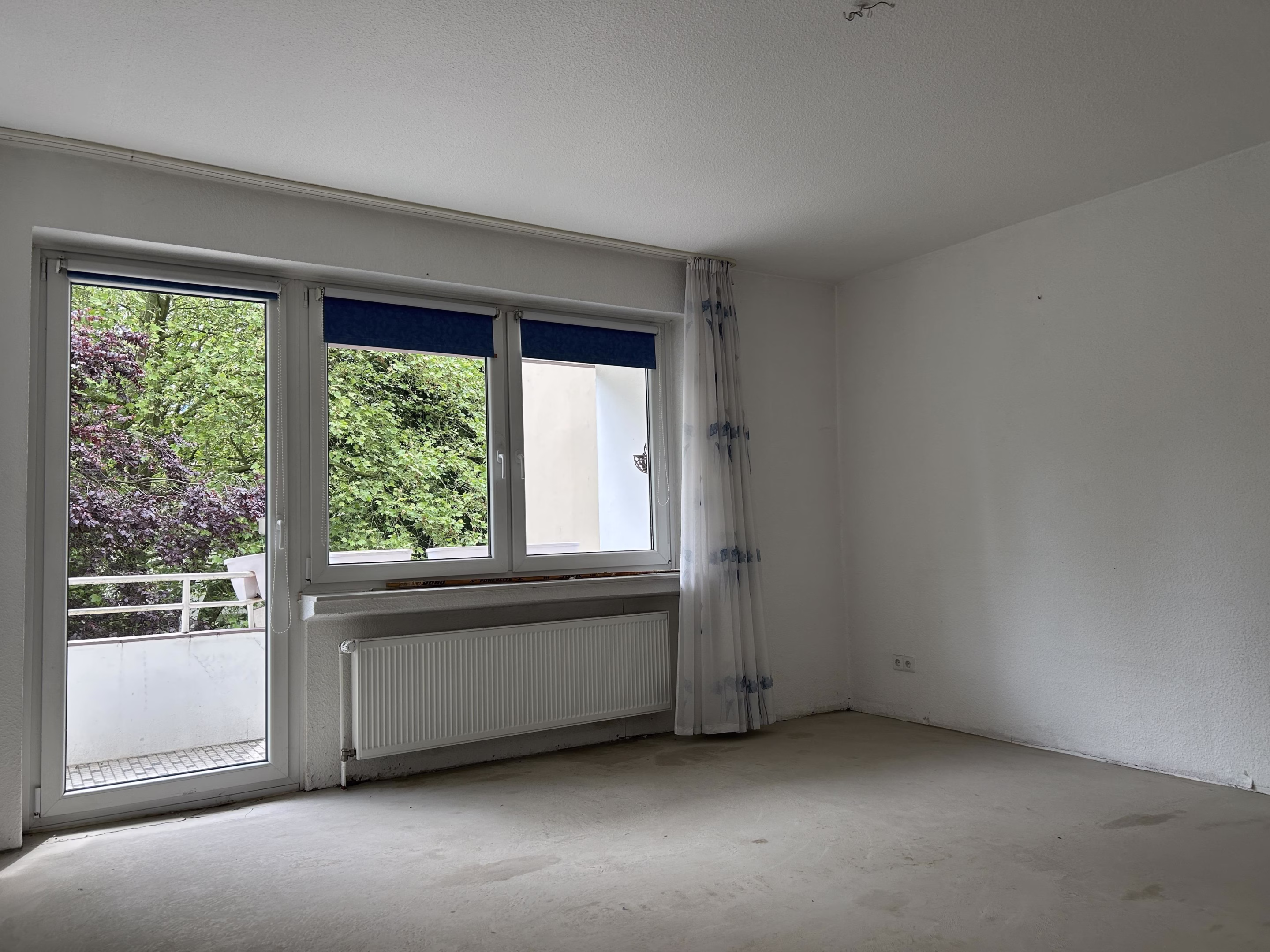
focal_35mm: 26
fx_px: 954
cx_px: 635
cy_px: 476
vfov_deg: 53.1
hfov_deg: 67.3
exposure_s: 1/134
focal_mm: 5.7
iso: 40
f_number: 1.5
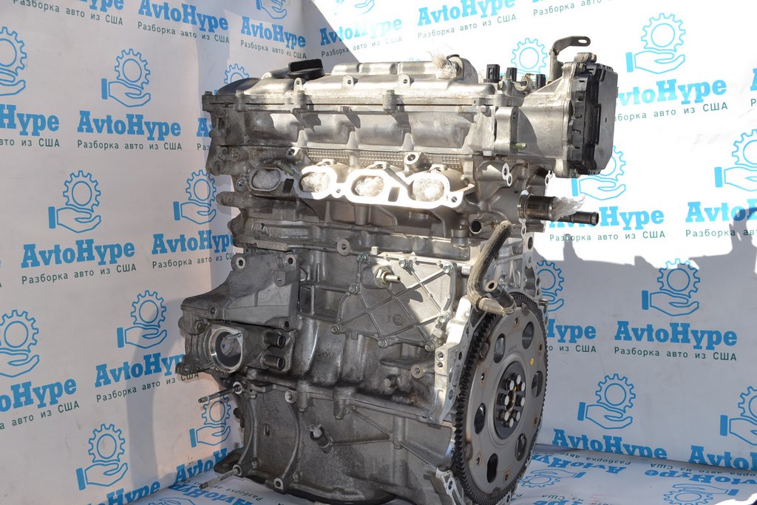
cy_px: 252
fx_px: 820
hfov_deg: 49.5
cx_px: 378
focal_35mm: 39
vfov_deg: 34.2
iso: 100
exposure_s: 1/200
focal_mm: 26
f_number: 7.1
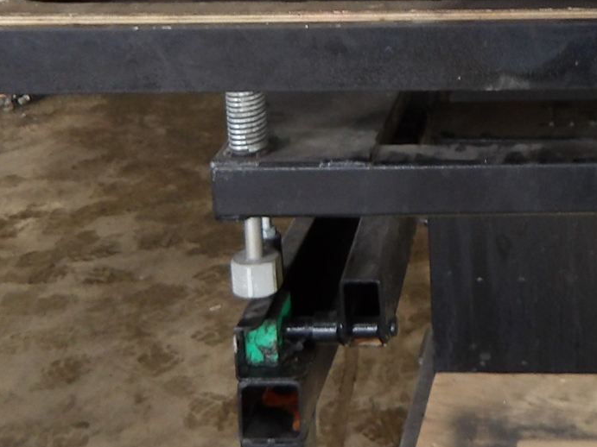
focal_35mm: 80
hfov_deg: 23.5
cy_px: -148
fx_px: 1379
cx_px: 579
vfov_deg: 17.2
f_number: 3
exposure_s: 1/60
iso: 208
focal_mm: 4.9
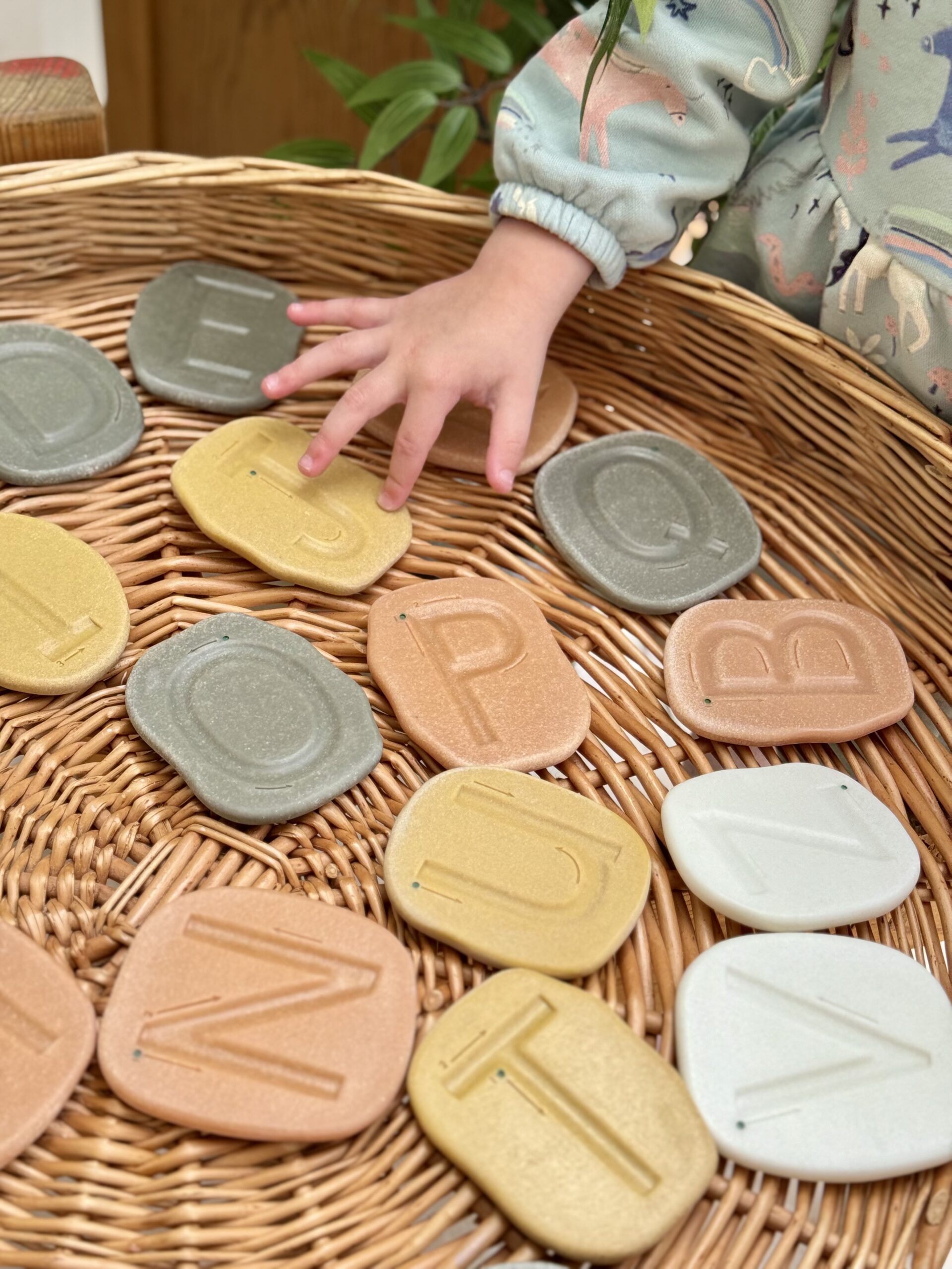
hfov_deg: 30.3
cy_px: 634
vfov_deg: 39.7
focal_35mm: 48
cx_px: 476
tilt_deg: -48.7
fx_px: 1760
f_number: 1.78
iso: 64
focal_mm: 6.76
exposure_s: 1/227
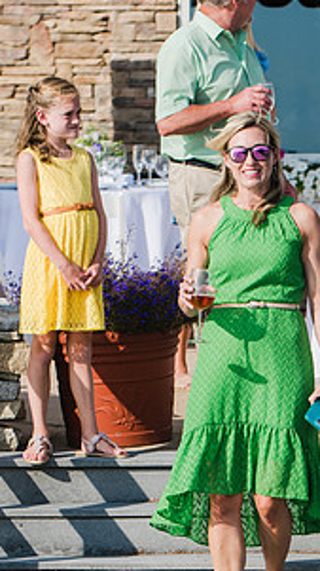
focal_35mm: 247
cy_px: 372
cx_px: 265
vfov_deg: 8.7
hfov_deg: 4.9
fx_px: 3731
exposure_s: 1/2000
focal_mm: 105
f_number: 4
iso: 200
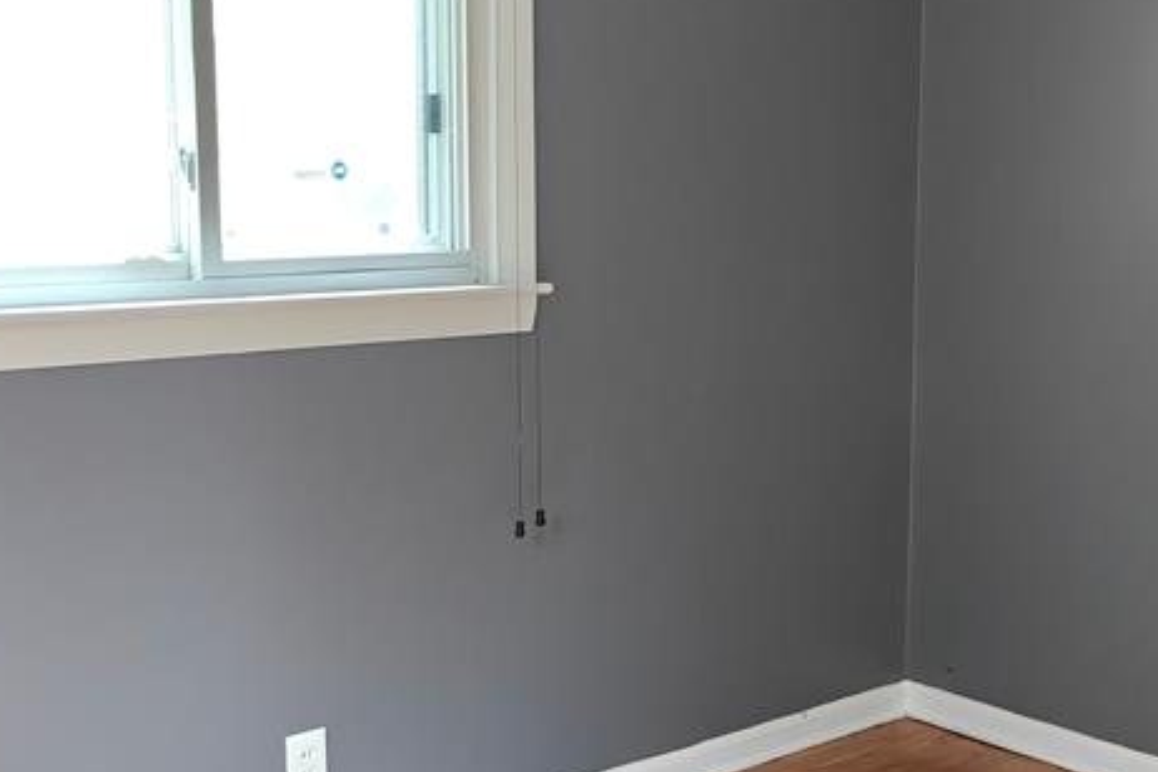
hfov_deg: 36.8
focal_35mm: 53
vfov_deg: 25.5
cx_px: 847
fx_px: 1705
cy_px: 343
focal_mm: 6.06
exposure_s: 1/25
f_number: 1.6
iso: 800
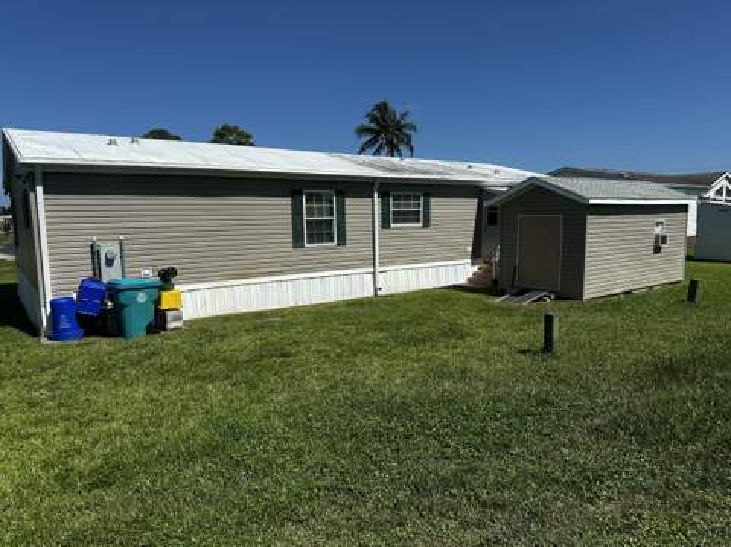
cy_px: 274
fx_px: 506
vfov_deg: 56.7
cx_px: 366
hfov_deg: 71.7
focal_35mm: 24
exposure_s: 1/8197
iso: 80
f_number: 1.78
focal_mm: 6.86
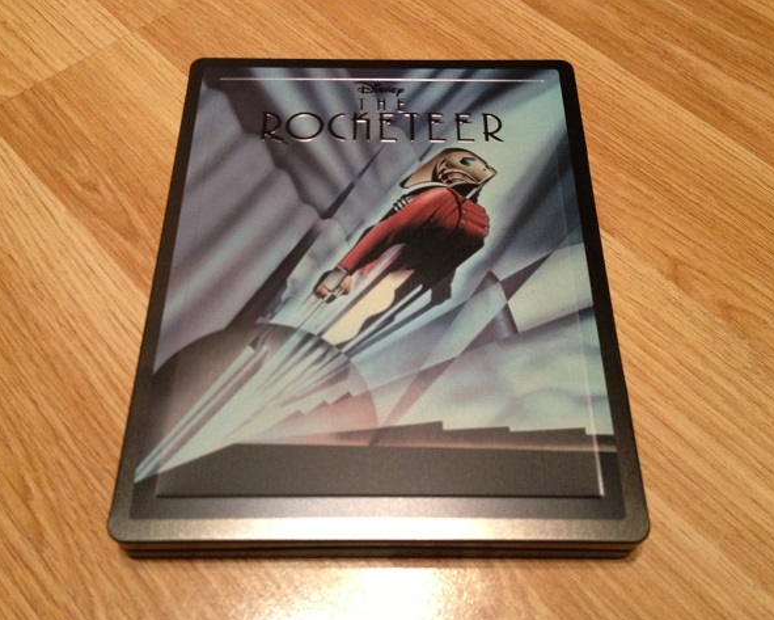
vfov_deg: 40.1
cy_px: 311
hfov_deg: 49.1
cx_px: 390
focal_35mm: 37
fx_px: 848
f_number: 2.4
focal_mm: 4.28
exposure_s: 1/20
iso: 200
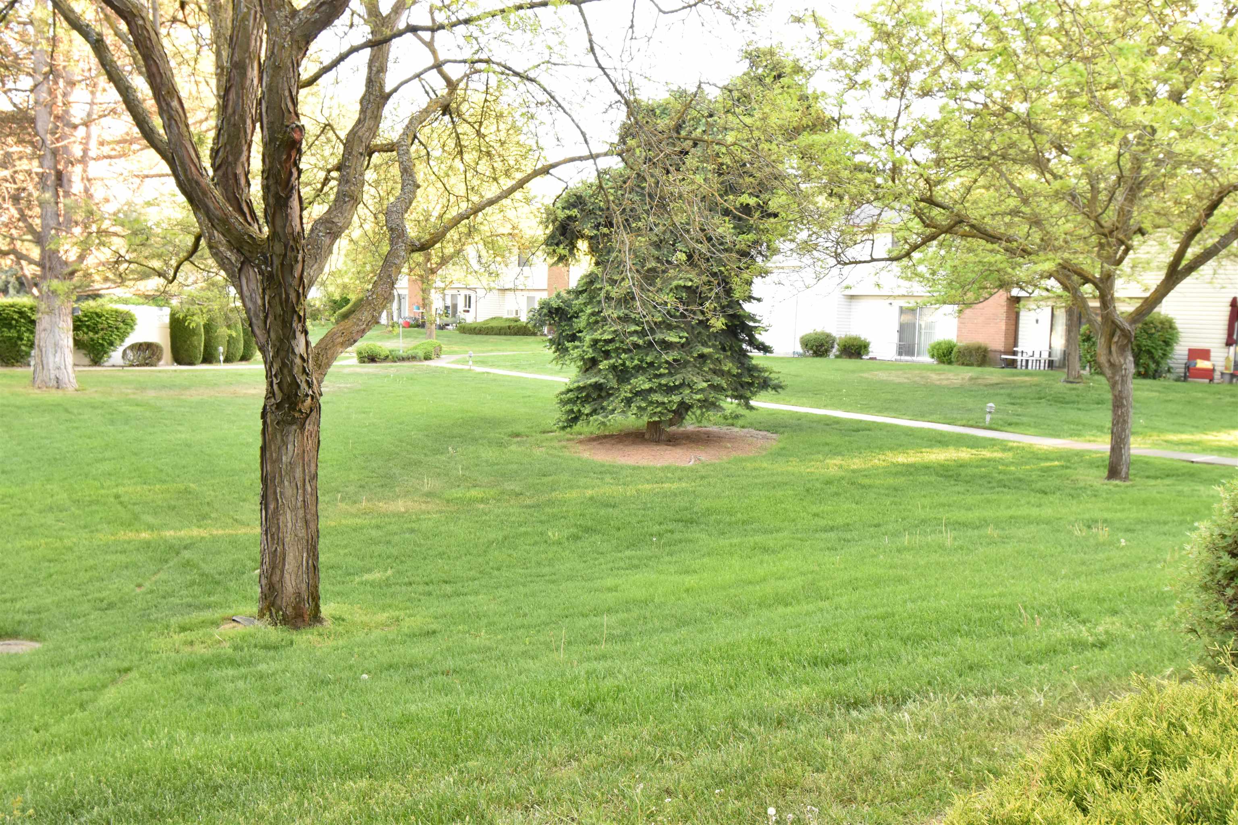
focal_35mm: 30
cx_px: 619
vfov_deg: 43.6
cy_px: 412
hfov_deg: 61.9
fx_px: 1032
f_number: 8
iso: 1600
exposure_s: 1/60
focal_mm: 20
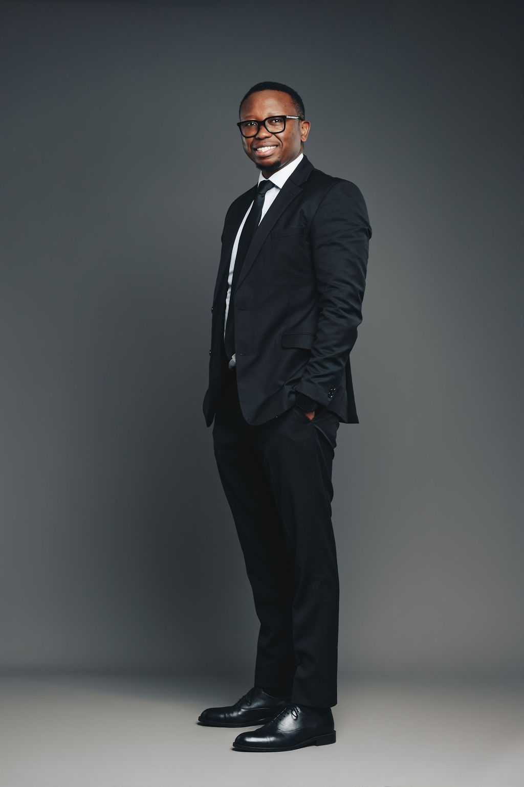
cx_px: 262
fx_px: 1640
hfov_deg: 18.2
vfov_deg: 27.0
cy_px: 394
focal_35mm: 75
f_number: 8
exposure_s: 1/100
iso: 125
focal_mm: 50
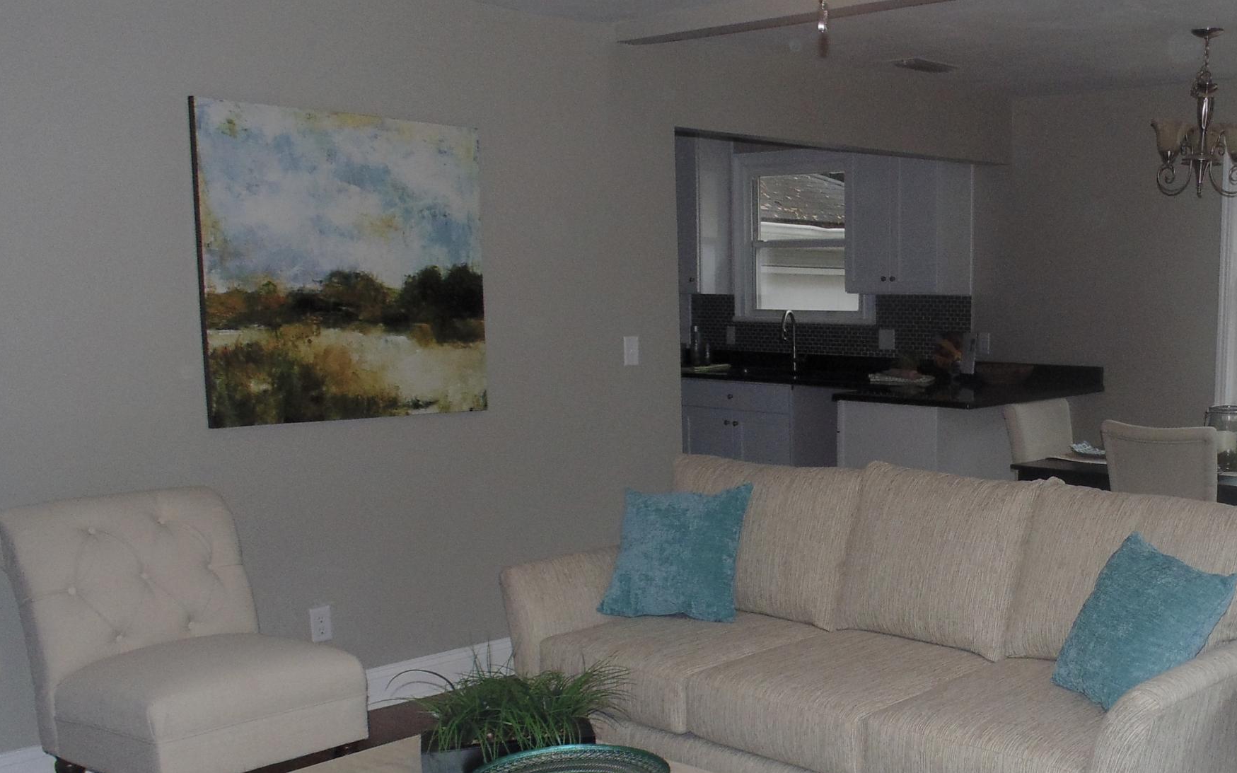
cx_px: 922
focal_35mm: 40
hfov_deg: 47.5
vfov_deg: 31.7
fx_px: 1348
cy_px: 535
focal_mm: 4
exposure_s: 1/30
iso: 80
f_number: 3.1
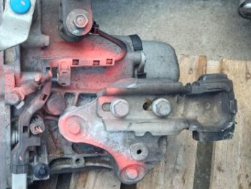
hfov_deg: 41.7
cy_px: 79
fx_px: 312
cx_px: 45
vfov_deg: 33.5
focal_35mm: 43
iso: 40
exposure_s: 1/131
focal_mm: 5.23
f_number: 1.8
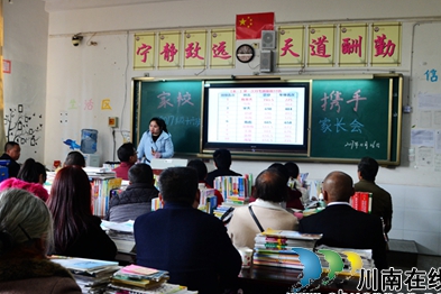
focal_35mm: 42
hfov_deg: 46.4
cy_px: 139
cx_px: 209
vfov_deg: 31.9
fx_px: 514
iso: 400
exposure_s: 1/20
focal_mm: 22
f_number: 6.3
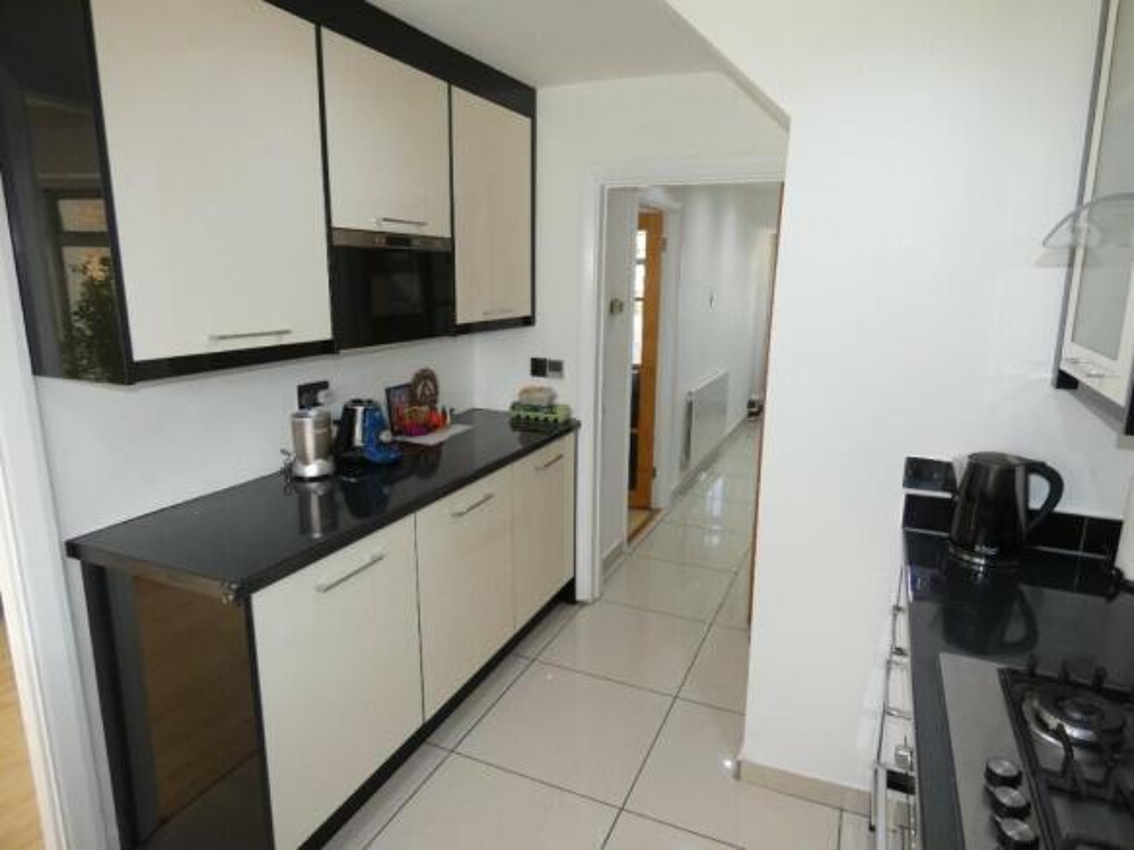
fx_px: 655
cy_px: 425
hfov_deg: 81.8
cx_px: 567
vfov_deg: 66.0
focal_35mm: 20
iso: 125
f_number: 2.8
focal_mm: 3.6
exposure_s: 1/60
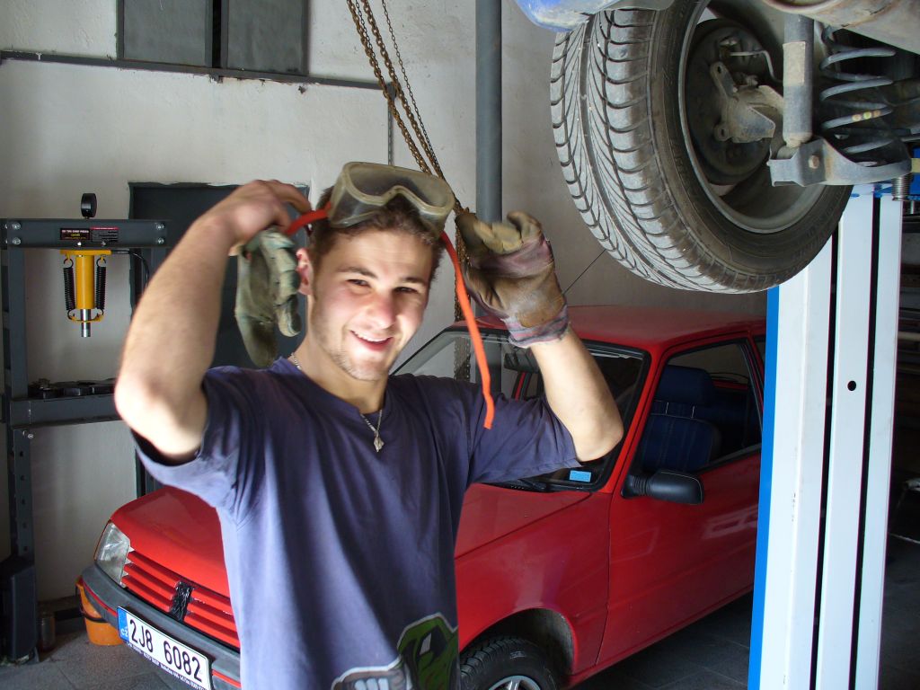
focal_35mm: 37
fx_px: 983
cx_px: 460
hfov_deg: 50.1
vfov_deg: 38.7
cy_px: 345
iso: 100
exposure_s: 1/50
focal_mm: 6.1
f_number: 2.8
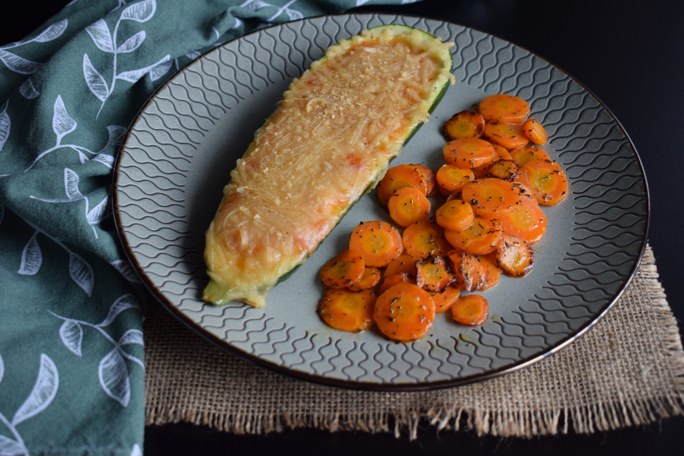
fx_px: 912
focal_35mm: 48
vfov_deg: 28.1
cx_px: 342
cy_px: 228
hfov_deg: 41.1
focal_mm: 32
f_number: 5
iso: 640
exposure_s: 1/15
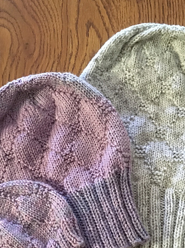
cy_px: 184
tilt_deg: -75.9
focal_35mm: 50
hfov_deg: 29.1
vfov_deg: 37.3
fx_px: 356
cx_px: 100
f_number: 2.2
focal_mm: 4.15
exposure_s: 1/15
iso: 320
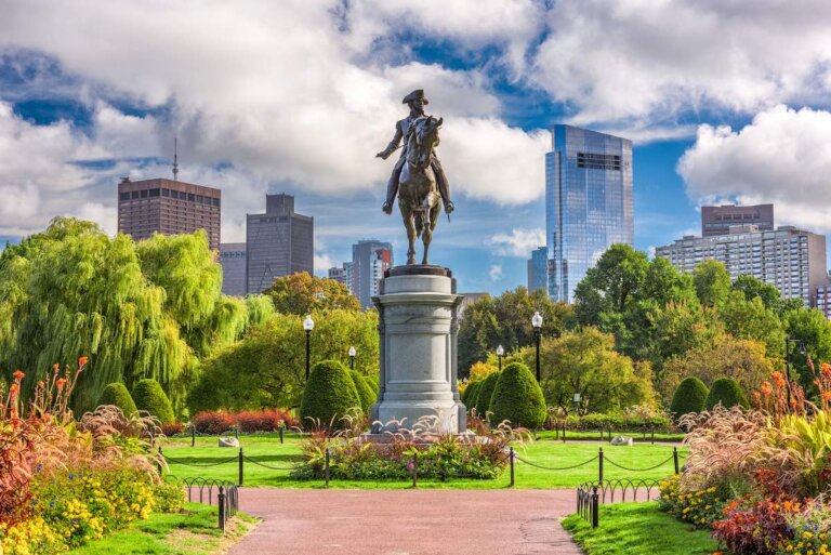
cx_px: 416
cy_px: 278
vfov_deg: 24.2
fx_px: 1293
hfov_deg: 35.6
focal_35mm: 56
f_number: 11
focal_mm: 56
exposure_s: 1/10
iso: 64
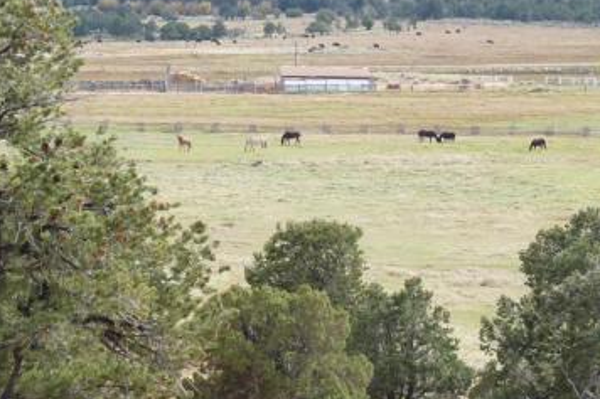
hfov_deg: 10.9
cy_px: 0
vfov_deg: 7.2
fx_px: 3148
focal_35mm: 189
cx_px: 346
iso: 100
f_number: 4
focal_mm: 18
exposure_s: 1/250
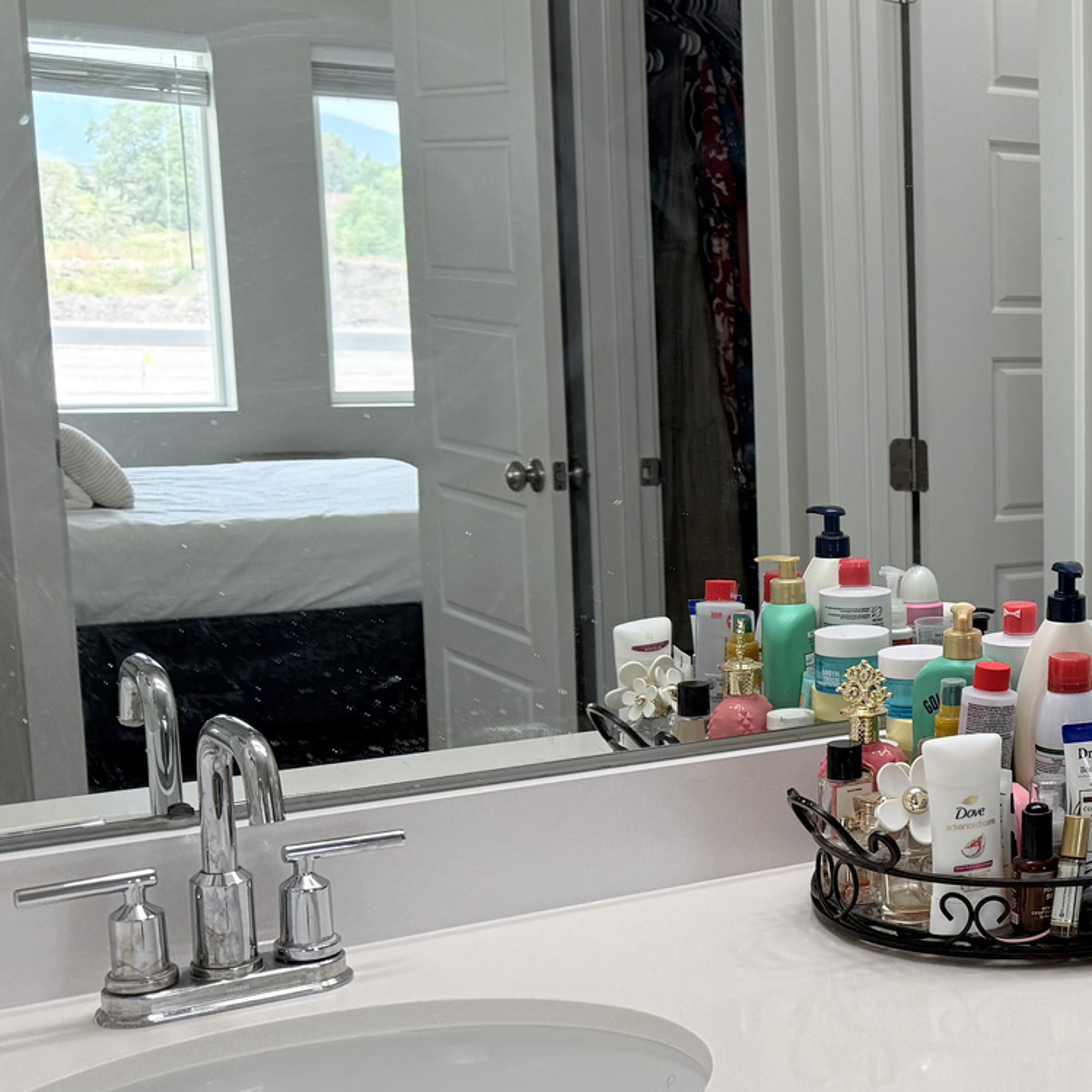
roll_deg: -1.7
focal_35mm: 58
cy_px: 599
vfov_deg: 29.5
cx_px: 1401
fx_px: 2070
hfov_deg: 25.6
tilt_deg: -9.7
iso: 125
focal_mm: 6.76
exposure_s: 1/235
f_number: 1.78
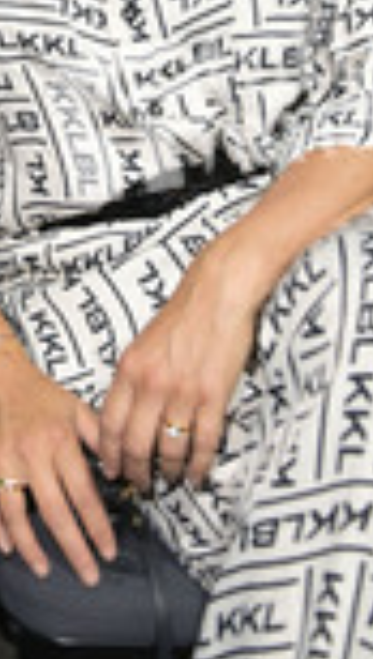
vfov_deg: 22.7
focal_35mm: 87
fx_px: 1525
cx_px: -120
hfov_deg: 13.4
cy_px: -111
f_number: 4
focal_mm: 32
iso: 2000
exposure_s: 1/50
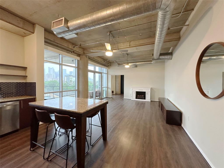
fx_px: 91
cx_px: 112
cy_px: 84
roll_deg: -0.4
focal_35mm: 14
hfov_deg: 102.1
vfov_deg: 85.7
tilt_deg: -0.5
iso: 250
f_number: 2.2
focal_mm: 2.22
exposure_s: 1/60
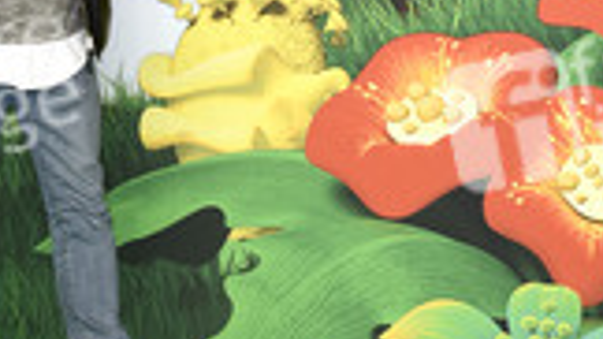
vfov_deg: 8.8
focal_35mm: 135
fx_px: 2162
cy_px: -82
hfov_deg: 15.9
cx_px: 294
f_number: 5.6
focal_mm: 35
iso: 500
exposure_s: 1/125
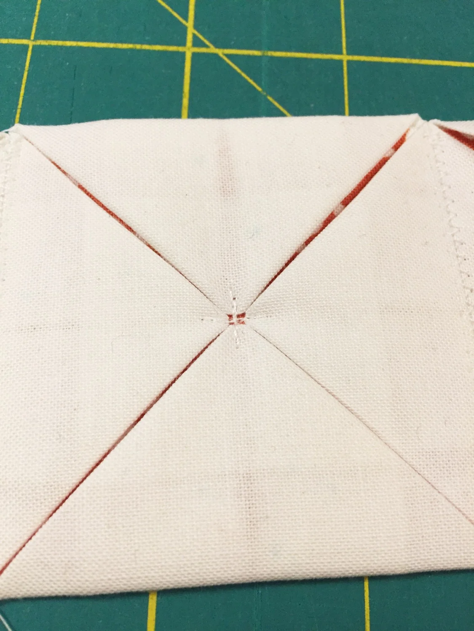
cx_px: 237
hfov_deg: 48.2
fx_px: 529
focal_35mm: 29
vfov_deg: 61.7
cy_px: 316
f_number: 2.2
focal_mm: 4.2
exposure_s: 1/33
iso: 80
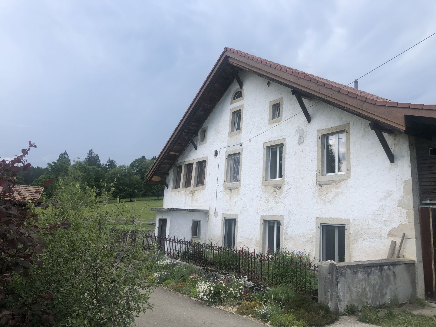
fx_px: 353
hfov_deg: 63.4
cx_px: 218
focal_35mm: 28
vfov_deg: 49.7
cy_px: 164
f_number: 1.8
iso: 20
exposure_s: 1/631
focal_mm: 4
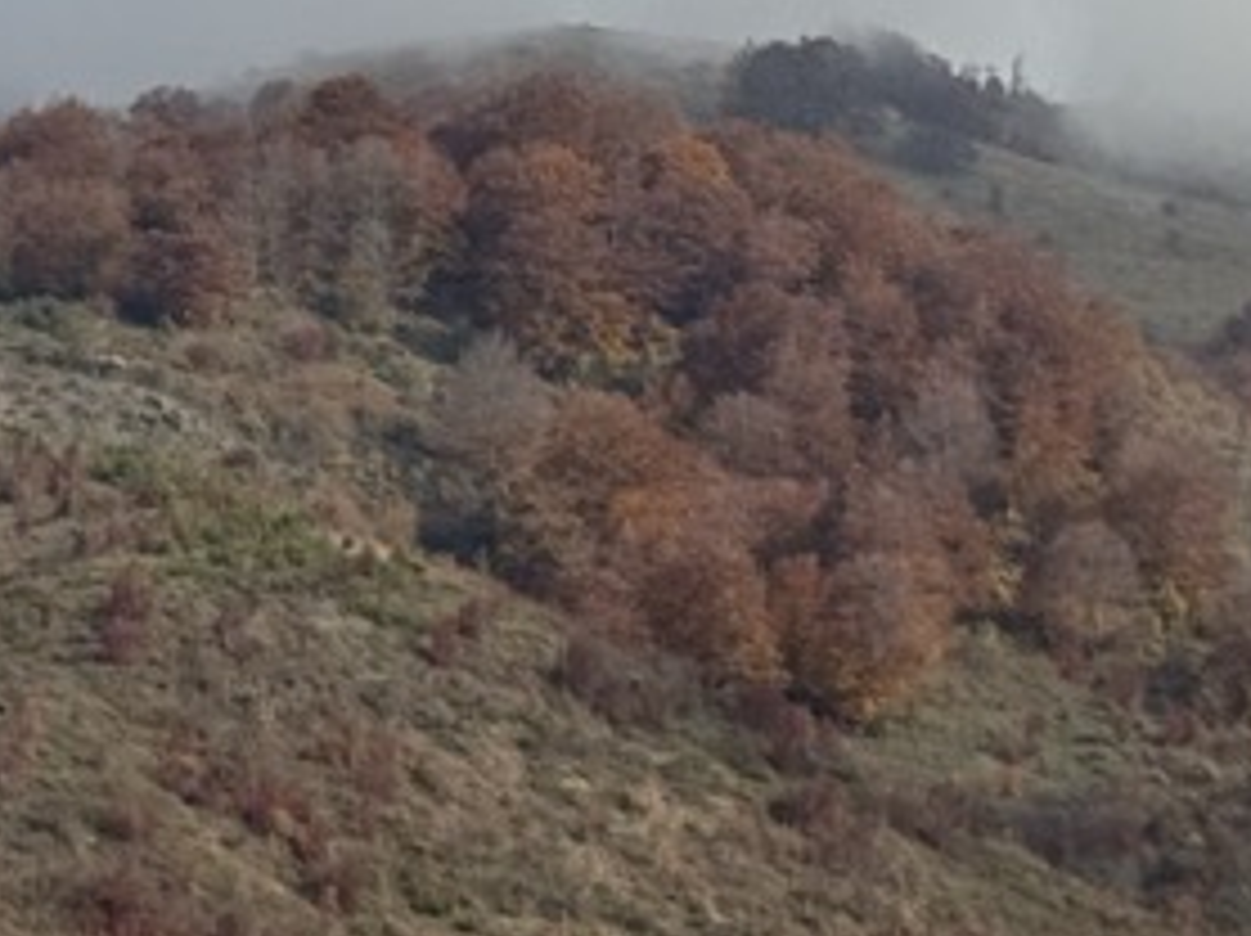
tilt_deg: +15.0
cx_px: 590
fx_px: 6391
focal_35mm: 177
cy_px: -36
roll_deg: -0.1
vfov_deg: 8.3
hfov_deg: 11.2
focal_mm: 6.76
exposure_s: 1/6410
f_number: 1.78
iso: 64
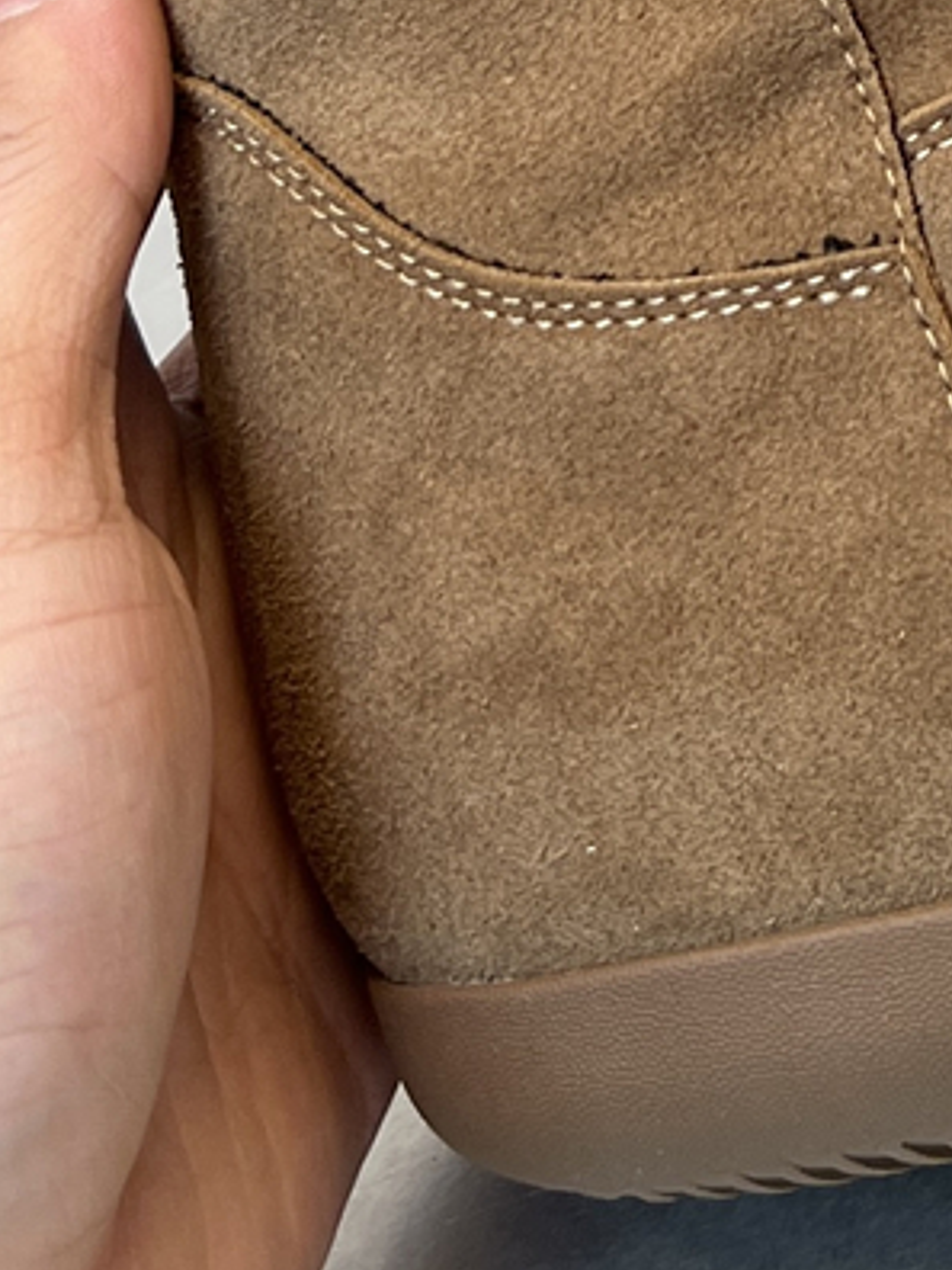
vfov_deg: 14.0
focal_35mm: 126
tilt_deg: -30.6
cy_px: -978
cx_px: 1558
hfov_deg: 11.2
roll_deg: +13.3
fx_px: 4620
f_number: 1.5
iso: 40
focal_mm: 5.7
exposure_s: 1/100
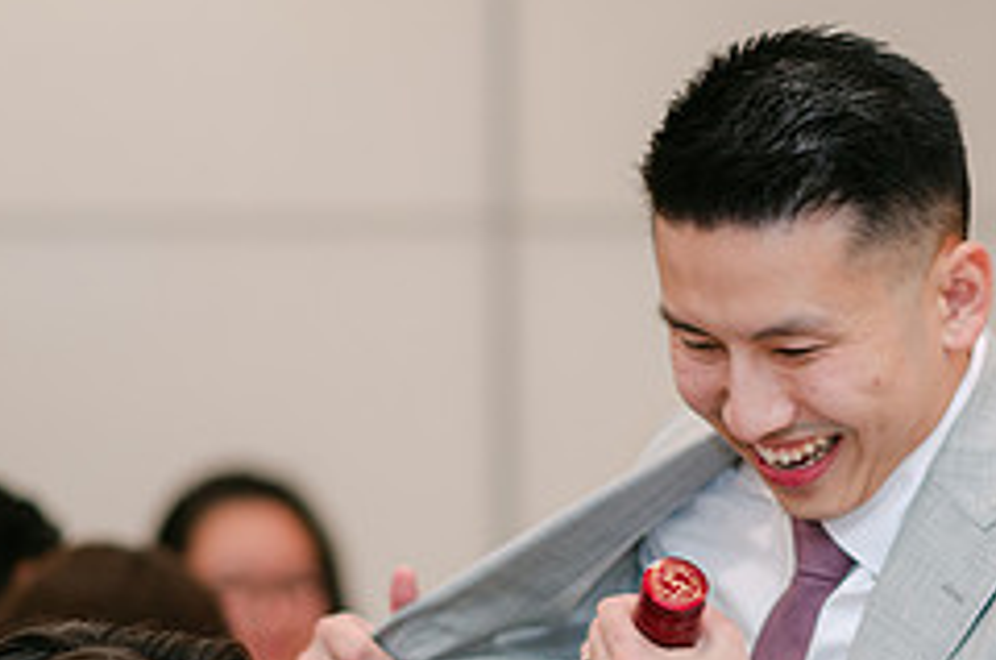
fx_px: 5992
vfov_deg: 6.3
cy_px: 633
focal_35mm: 217
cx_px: 762
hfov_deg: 9.5
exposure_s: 1/125
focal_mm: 85
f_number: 2
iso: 320
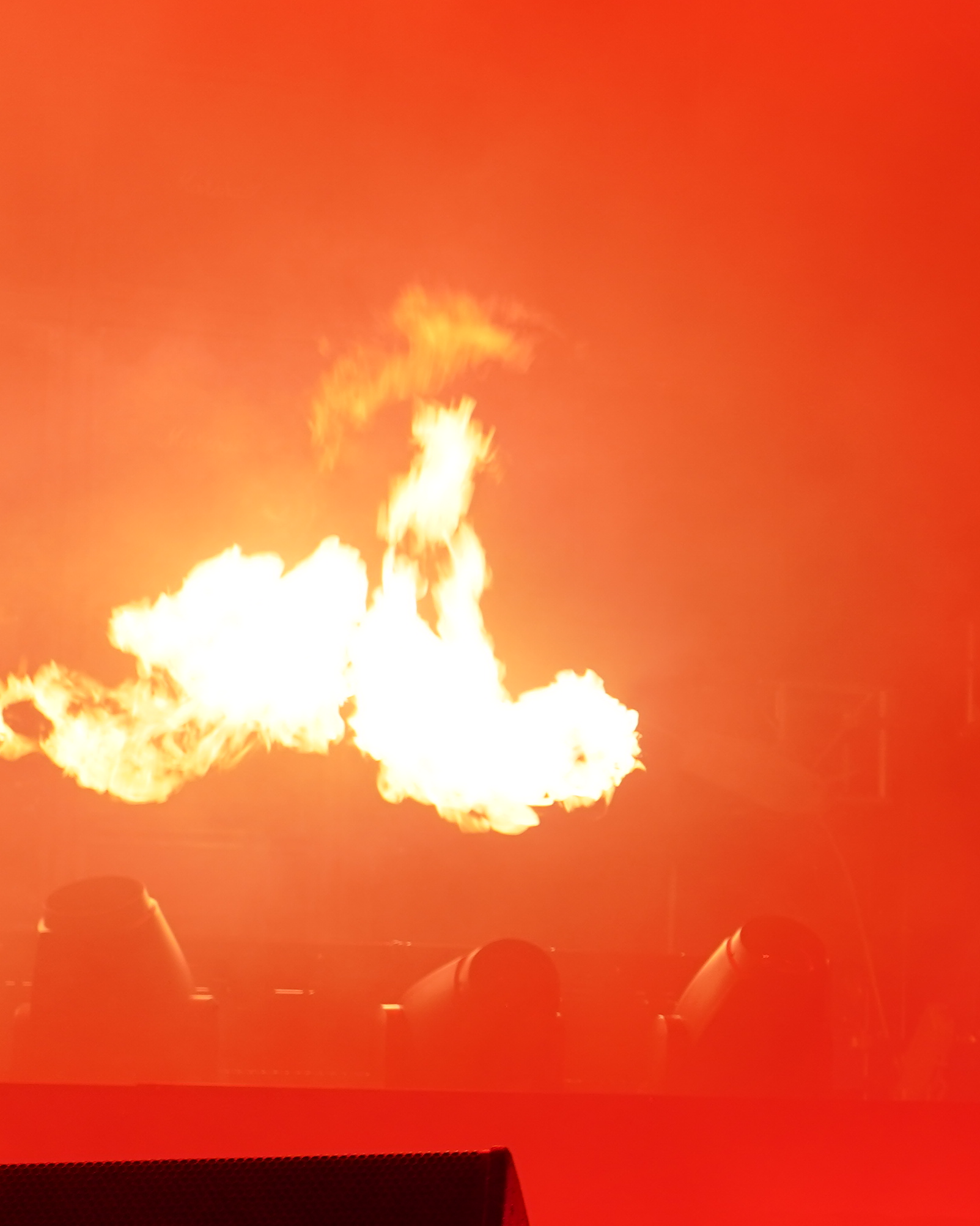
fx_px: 4278
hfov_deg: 12.1
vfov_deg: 16.3
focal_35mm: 118
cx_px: 1731
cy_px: 643
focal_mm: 42
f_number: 4
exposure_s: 1/50
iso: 320
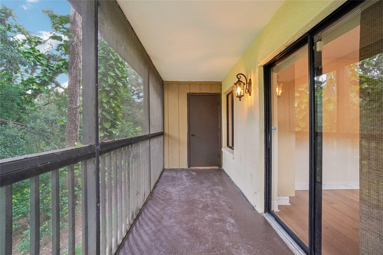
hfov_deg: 100.4
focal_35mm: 15
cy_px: 128
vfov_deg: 77.3
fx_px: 160
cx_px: 192
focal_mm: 10
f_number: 8
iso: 2500
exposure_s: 1/30
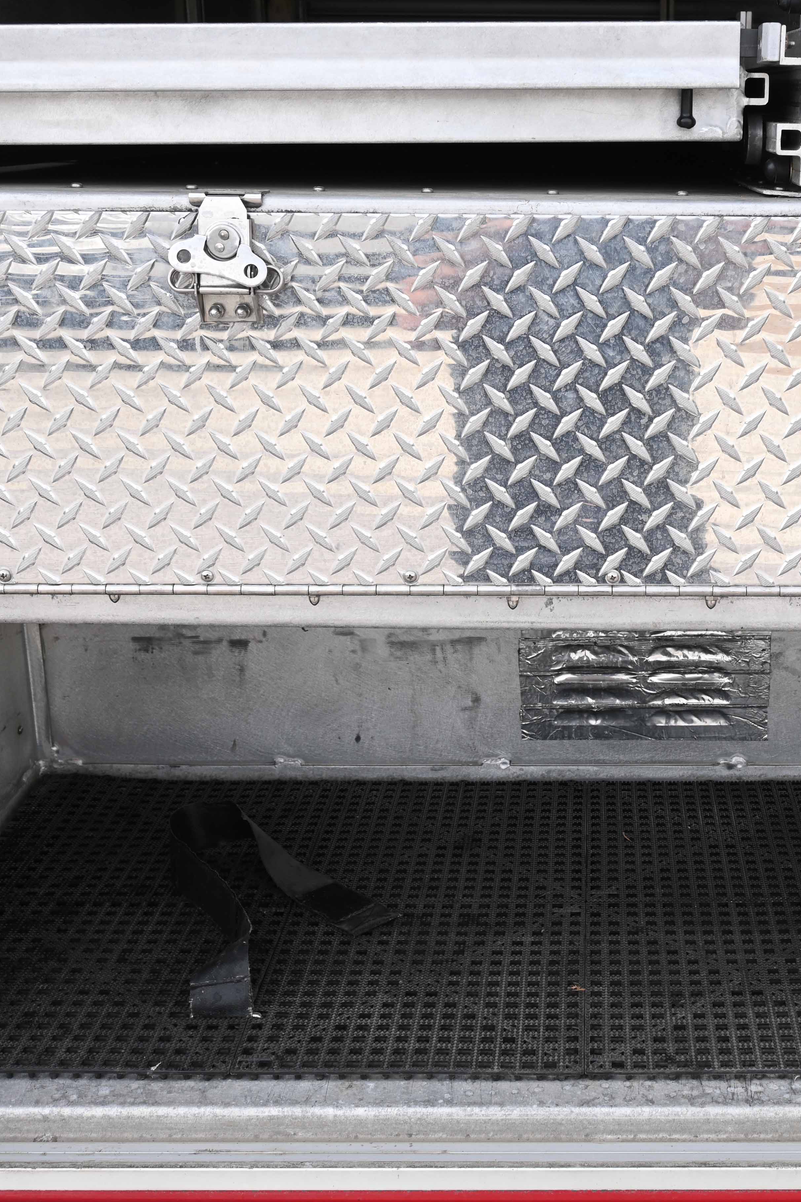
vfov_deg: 41.8
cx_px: 614
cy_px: 597
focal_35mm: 47
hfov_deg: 28.1
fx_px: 1573
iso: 100
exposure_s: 1/160
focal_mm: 20.5
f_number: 6.3
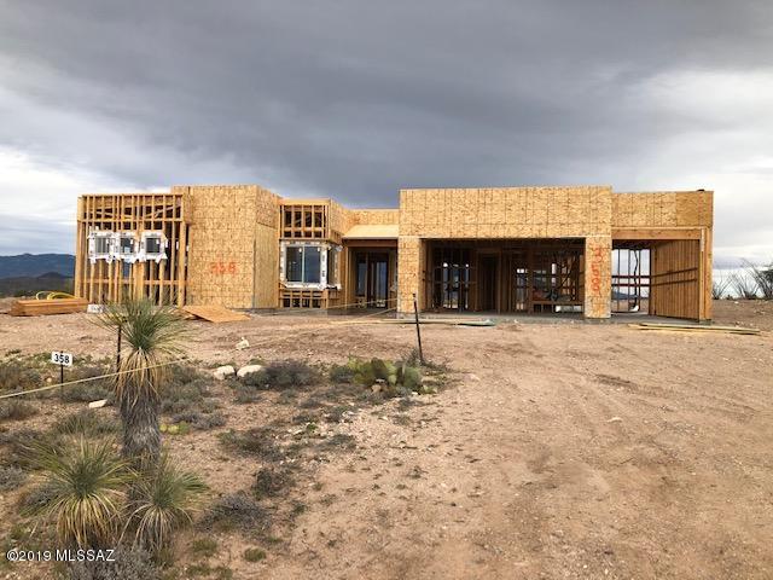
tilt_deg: +1.5
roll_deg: -1.7
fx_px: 625
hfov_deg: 63.4
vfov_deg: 49.7
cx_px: 386
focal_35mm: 28
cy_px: 290
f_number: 1.8
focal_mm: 3.99
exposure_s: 1/1104
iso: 20
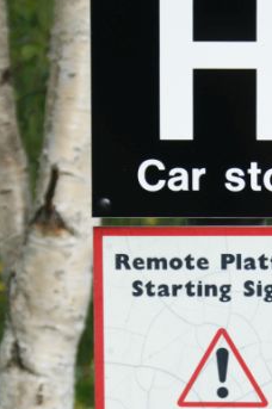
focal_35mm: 168
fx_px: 1908
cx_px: 233
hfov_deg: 8.1
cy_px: 305
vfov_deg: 12.2
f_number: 6.3
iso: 100
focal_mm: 60
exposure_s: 1/125
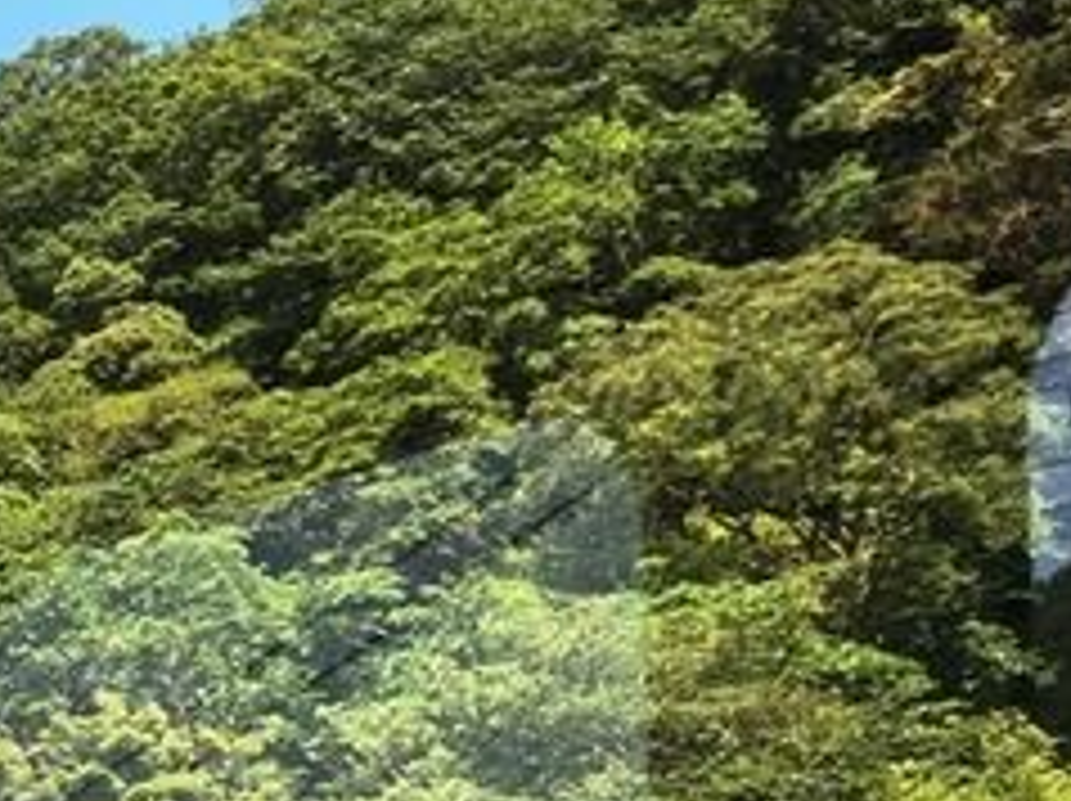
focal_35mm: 96
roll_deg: +1.3
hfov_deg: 17.5
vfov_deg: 15.2
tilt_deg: +14.7
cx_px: -709
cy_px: 713
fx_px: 2967
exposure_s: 1/378
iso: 20
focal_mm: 3.99
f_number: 1.8
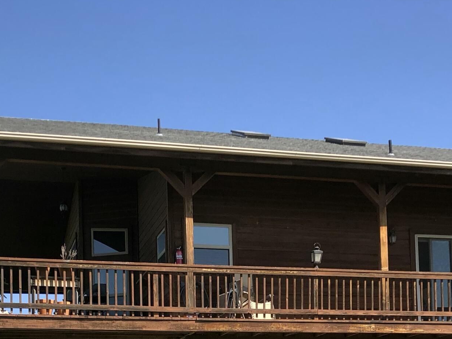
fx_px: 888
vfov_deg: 20.4
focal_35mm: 68
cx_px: 223
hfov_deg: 28.6
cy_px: 396
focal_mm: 3.99
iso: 20
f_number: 1.8
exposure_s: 1/1143
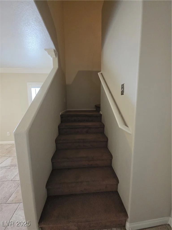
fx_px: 86
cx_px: 86
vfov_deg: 106.2
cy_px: 115
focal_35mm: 13
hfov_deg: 89.9
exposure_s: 1/60
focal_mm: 2.2
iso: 640
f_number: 1.9
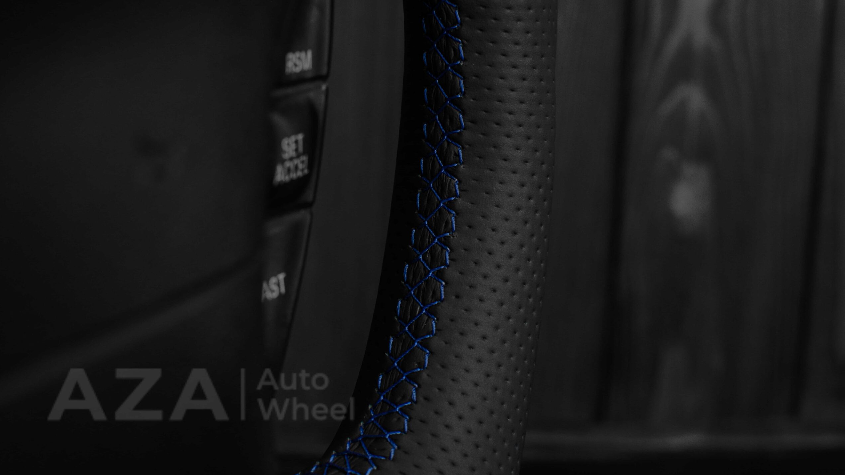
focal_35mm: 56
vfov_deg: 21.6
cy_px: 206
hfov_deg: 37.5
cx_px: 423
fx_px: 1244
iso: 500
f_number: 6.3
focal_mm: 35
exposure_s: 1/125
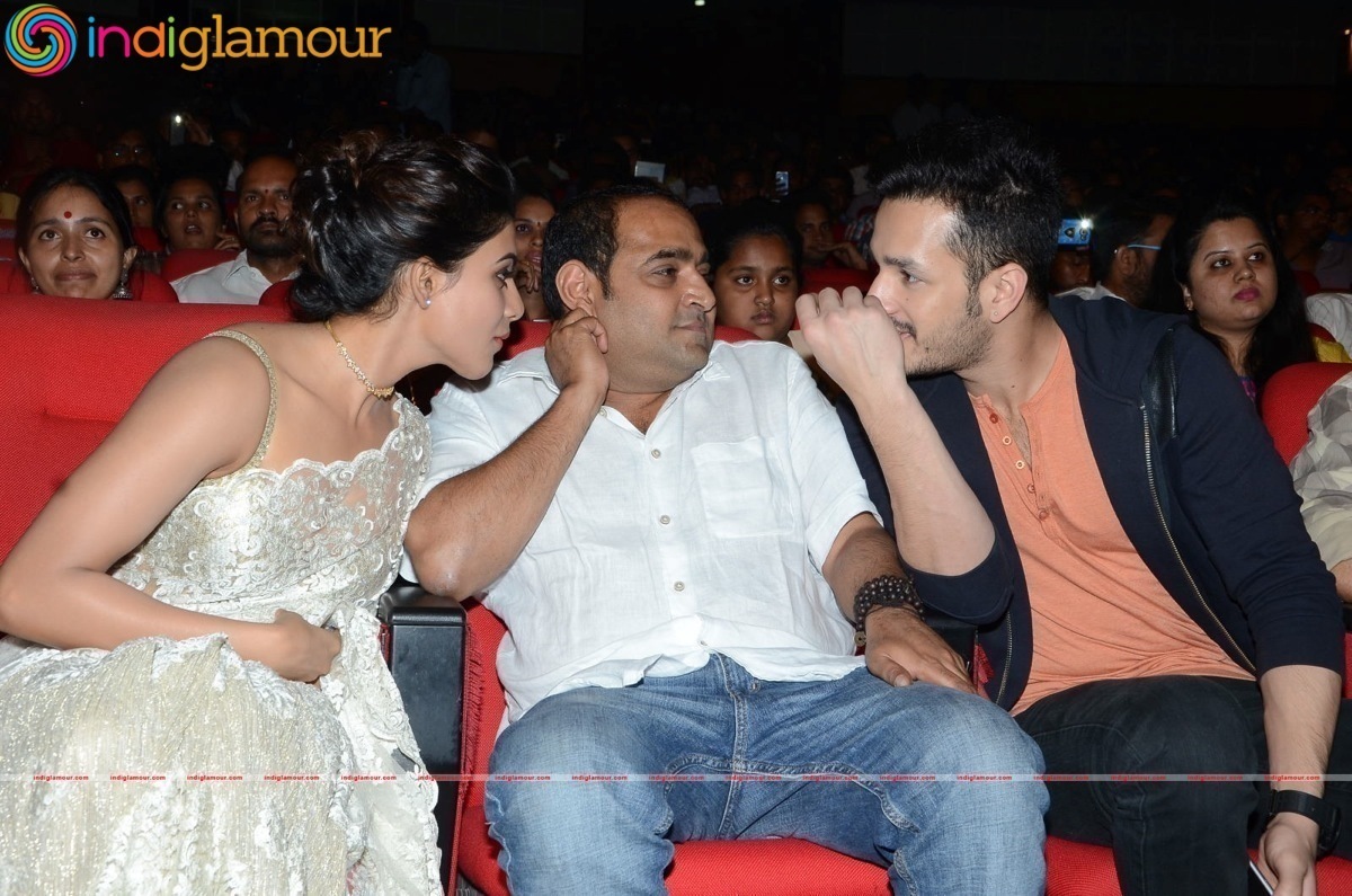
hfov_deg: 37.9
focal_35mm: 52
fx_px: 1968
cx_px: 676
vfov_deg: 25.6
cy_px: 448
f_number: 7.1
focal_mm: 35
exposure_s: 1/125
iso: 400
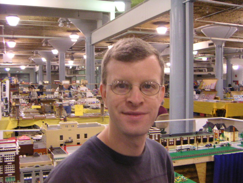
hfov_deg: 46.8
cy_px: 92
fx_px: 281
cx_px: 122
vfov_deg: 36.0
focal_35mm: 40
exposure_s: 1/30
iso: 400
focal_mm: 5.3
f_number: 2.9
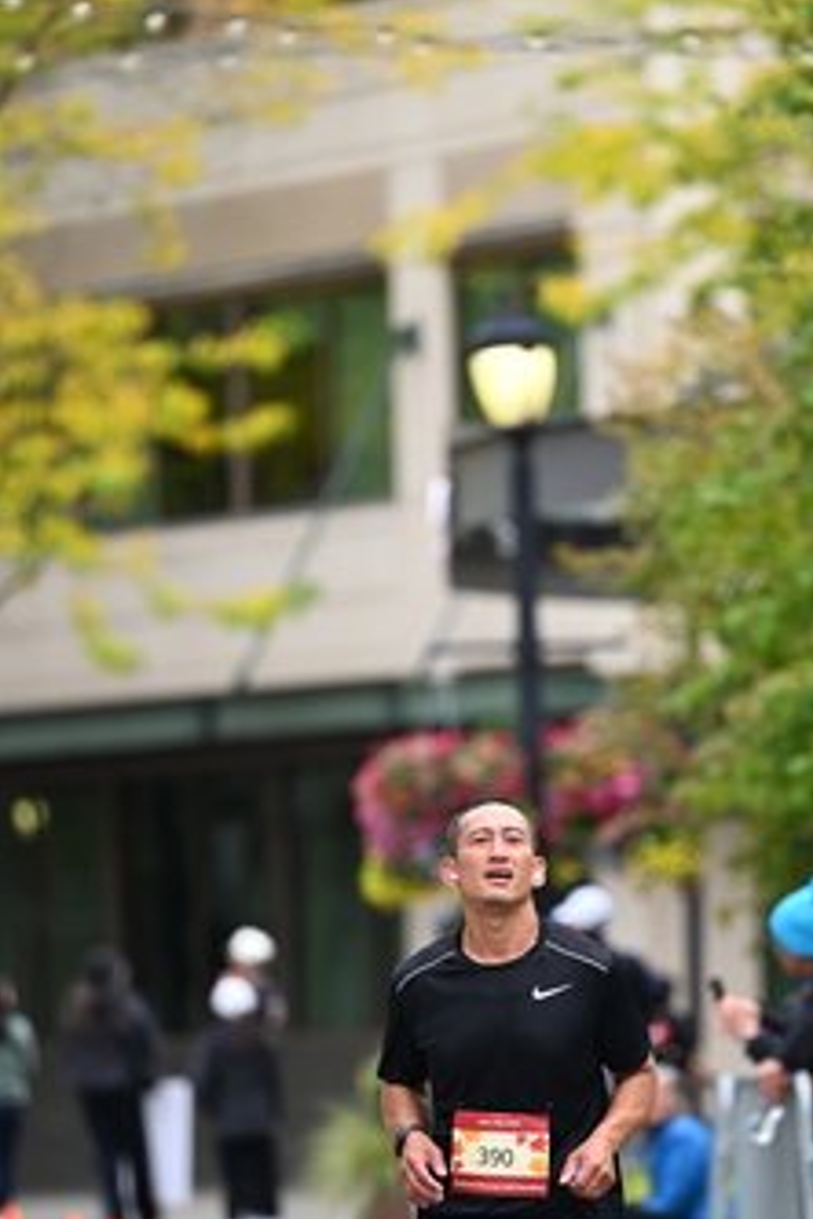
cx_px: 551
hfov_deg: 4.2
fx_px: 11178
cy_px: 728
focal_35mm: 330
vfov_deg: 6.2
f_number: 2.8
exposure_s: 1/2000
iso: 640
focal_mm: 200
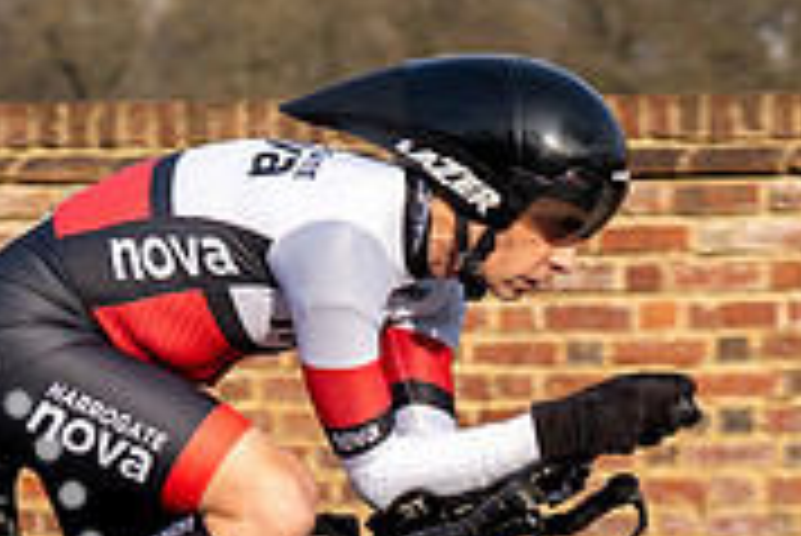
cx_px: 423
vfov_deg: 4.5
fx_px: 6747
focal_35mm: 303
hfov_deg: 6.8
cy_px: 332
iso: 100
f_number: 4
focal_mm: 70
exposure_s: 1/800
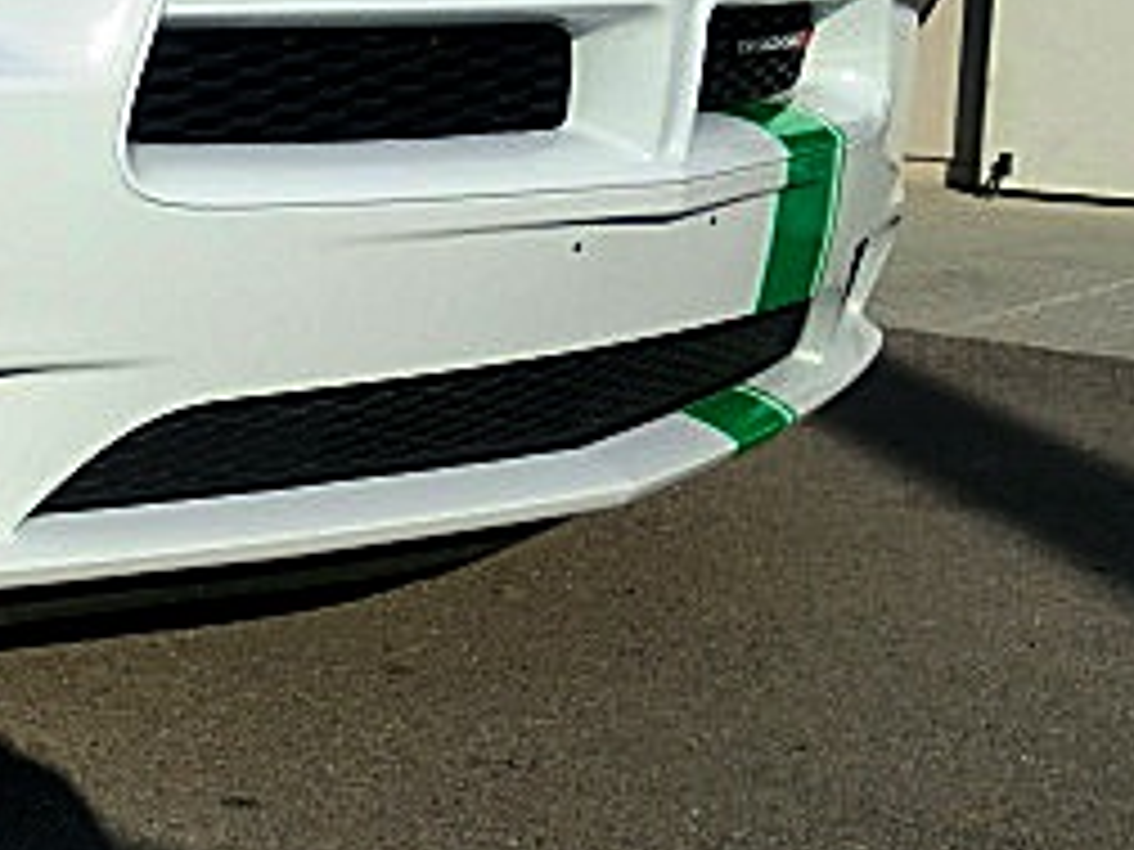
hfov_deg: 26.2
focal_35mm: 66
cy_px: 261
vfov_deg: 22.1
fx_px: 2162
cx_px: -220
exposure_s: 1/200
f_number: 7.8
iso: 64
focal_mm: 4.65
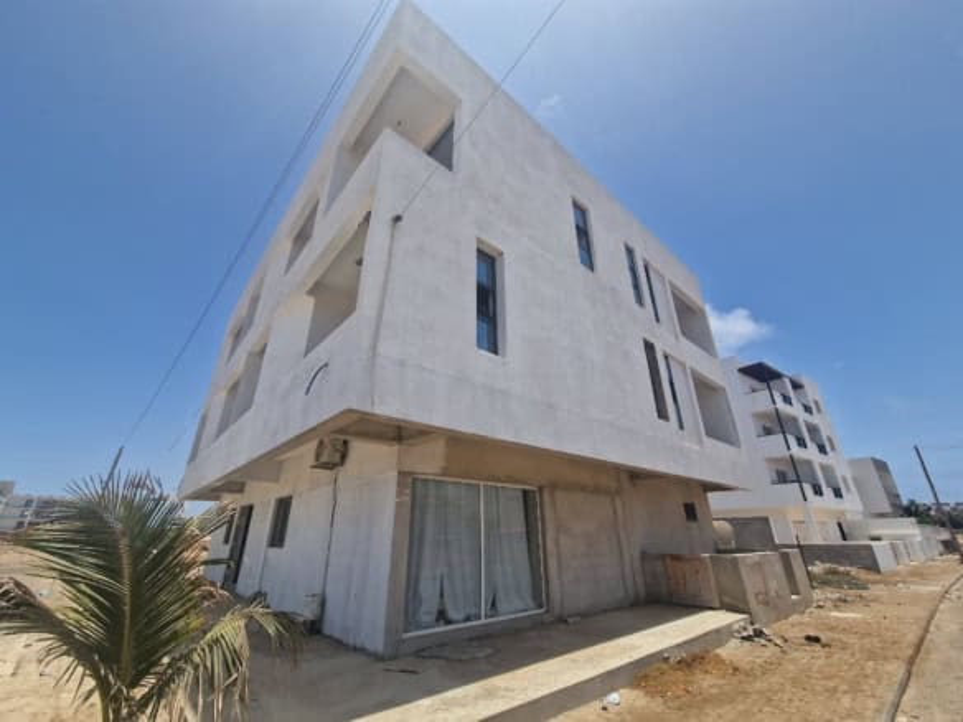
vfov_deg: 89.9
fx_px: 362
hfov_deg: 106.2
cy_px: 361
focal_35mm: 13
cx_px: 482
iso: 50
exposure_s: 1/3160
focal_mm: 2.2
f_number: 2.2
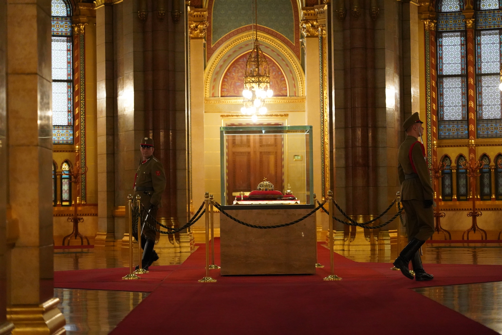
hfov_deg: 20.0
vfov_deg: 13.4
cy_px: 168
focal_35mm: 102
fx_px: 1422
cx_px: 251
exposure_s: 1/160
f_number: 4
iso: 12800
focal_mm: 102
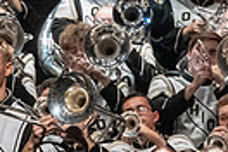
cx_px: 382
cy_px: 221
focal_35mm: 952
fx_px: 6029
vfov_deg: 1.4
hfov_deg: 2.2
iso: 4000
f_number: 4
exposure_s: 1/500
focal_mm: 145
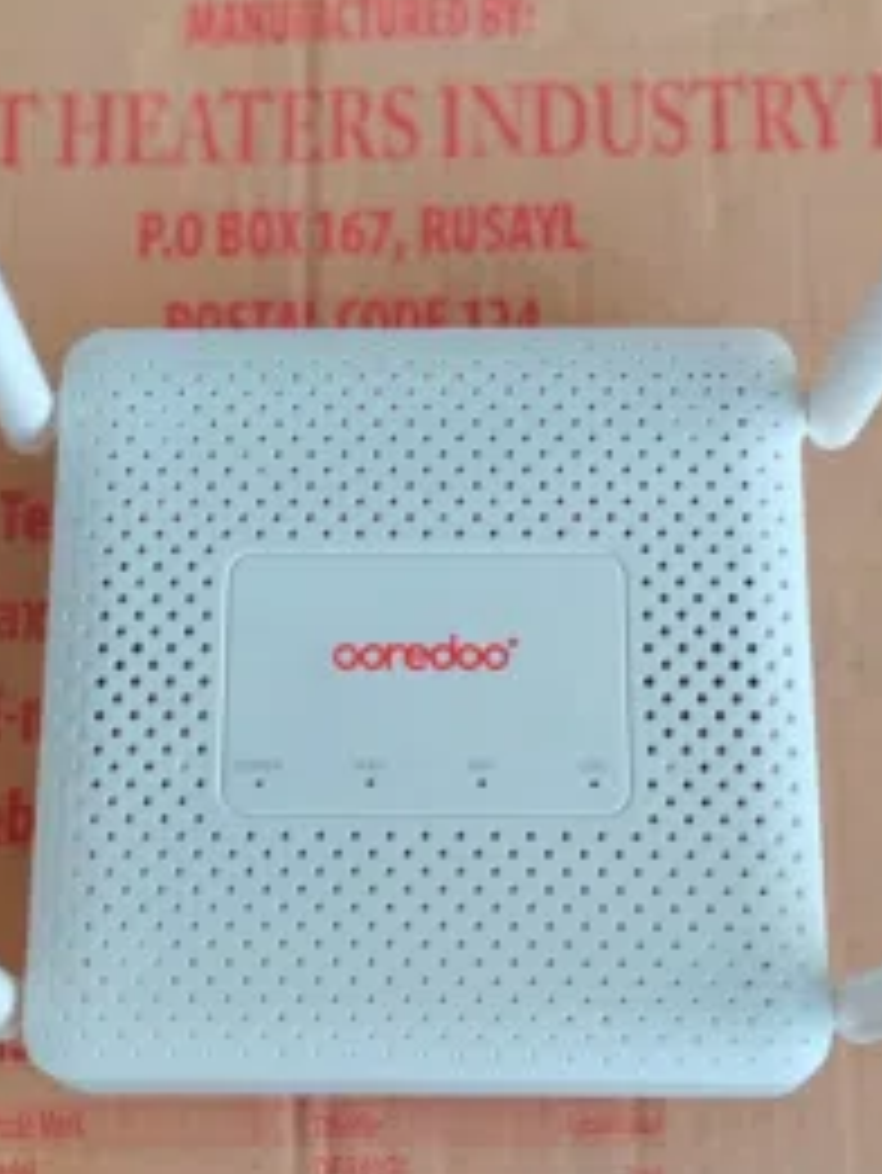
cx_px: 405
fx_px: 2444
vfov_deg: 26.9
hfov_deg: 20.5
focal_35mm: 72
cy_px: 427
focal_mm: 5.25
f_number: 4
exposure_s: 1/33.3
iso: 212
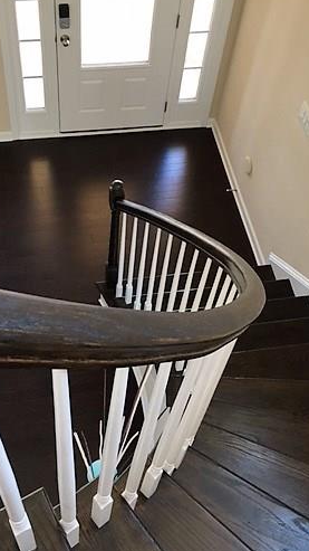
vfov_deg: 49.4
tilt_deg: -54.9
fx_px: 598
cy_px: 272
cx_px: 125
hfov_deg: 28.9
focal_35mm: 41
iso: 100
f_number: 2.2
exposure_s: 1/30
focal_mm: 4.15
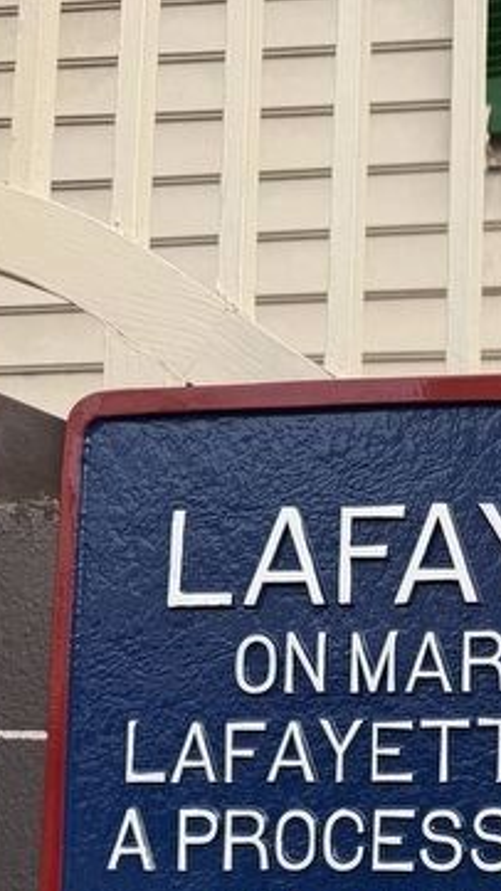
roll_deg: -1.3
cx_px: 795
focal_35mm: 58
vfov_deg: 34.8
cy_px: 721
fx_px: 1370
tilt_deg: +2.9
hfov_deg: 18.0
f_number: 1.78
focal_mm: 6.76
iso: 80
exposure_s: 1/547
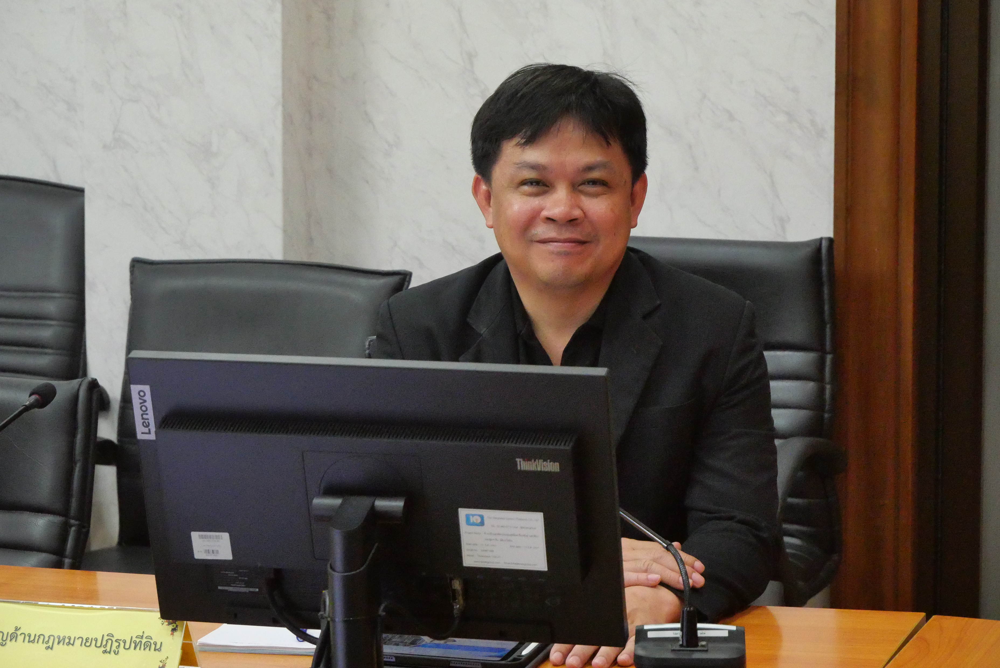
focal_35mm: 124
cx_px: 500
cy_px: 334
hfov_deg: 16.5
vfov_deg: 11.1
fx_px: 3446
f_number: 5.6
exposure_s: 1/125
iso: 6400
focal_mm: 60
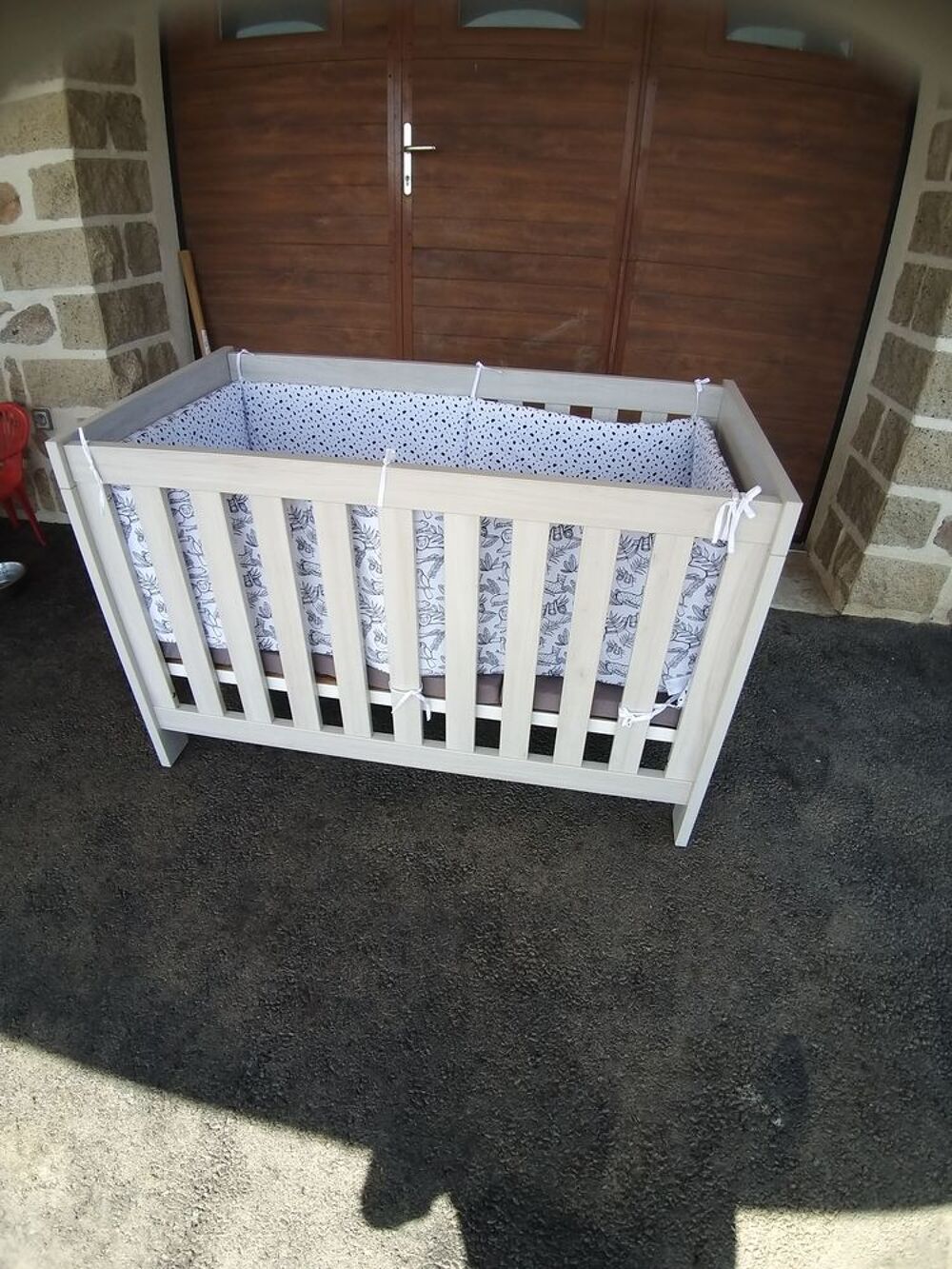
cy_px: 634
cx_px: 476
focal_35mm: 18
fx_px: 660
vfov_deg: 87.7
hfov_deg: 71.6
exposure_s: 1/222
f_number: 2.4
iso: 40
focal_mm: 1.87
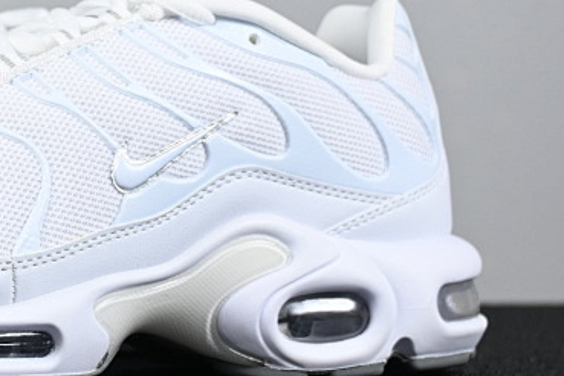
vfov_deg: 11.7
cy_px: 99
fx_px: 1833
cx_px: -2
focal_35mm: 117
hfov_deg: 17.1
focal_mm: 36
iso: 450
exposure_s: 1/125
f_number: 5.3
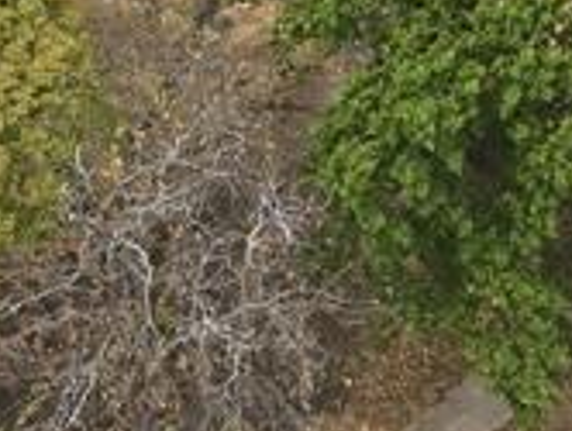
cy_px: -38
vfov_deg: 9.9
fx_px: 2449
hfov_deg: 13.3
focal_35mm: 148
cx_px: 131
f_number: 1.8
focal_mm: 8.7
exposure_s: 1/50
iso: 100
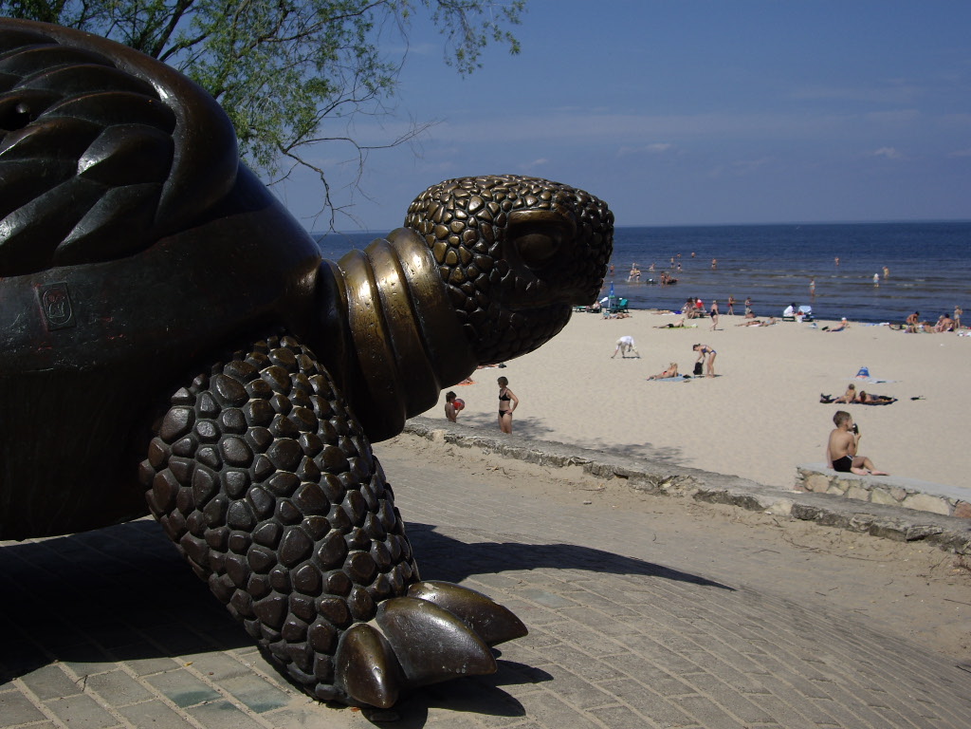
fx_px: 1290
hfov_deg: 41.2
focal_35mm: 46
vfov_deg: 31.5
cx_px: 486
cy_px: 364
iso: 50
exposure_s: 1/500
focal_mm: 9.6
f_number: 6.2
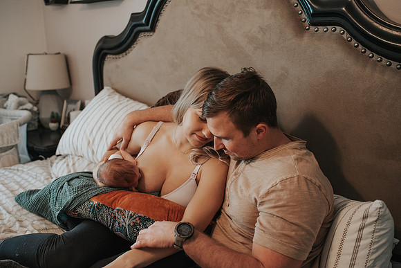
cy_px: 134
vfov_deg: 37.9
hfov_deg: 54.4
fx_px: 390
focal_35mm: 35
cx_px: 200
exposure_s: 1/250
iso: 1000
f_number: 2.8
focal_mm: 35
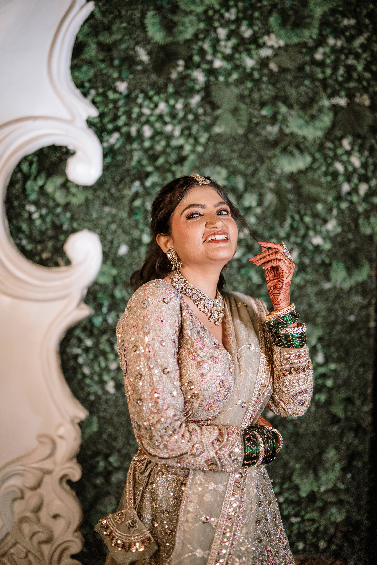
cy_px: 282
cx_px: 188
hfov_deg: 37.9
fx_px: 550
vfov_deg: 54.4
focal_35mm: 35
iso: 200
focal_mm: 35
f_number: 1.4
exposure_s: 1/250
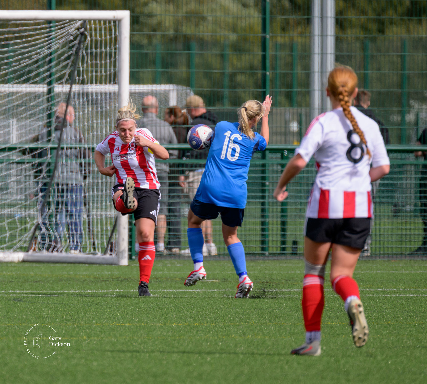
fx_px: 9978
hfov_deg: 2.5
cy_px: 172
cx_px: 99
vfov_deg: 2.2
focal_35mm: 752
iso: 800
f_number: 5.6
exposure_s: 1/4000
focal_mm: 400
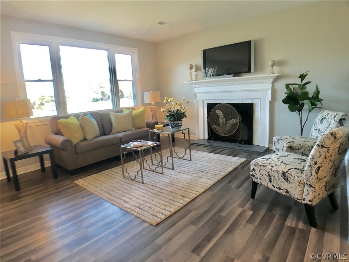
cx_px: 174
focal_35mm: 29
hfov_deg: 61.7
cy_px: 131
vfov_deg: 48.2
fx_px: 292
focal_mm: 4.15
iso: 32
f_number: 2.2
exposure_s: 1/30
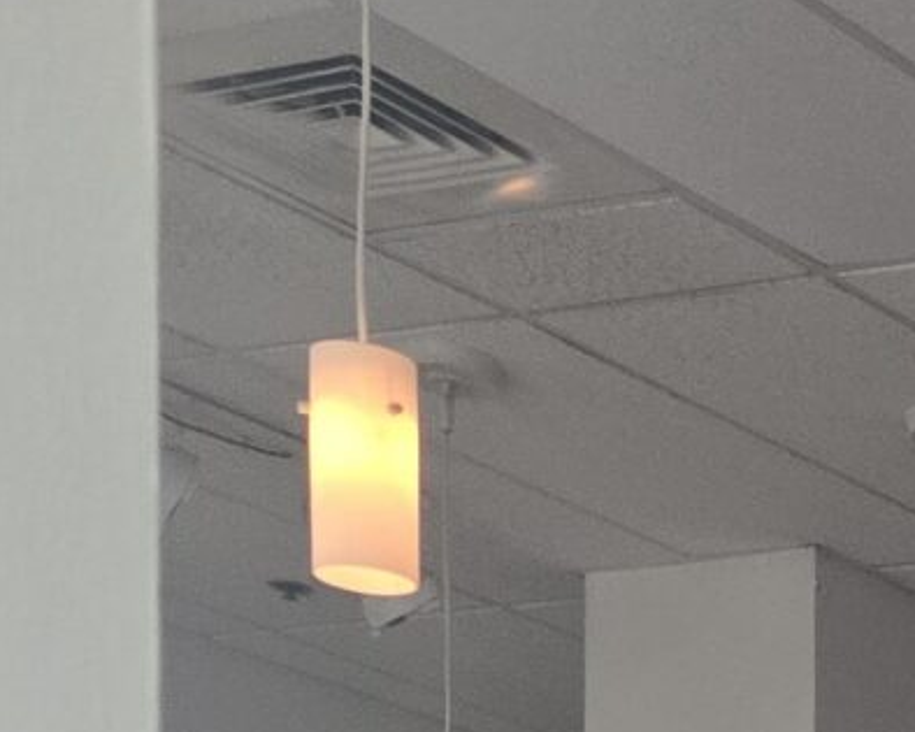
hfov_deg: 11.0
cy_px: 2050
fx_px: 3953
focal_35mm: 146
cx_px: 2220
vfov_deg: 9.0
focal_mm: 6.3
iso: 160
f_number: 1.7
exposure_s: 1/120
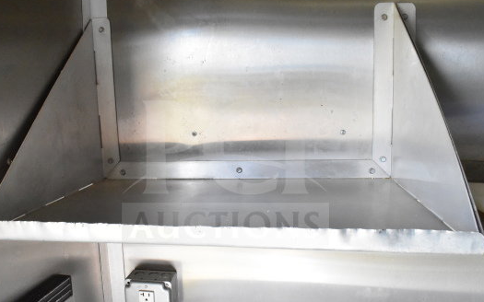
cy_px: 174
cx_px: 225
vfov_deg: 39.3
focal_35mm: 32
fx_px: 422
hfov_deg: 59.6
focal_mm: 18
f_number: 10
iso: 6400
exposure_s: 1/400
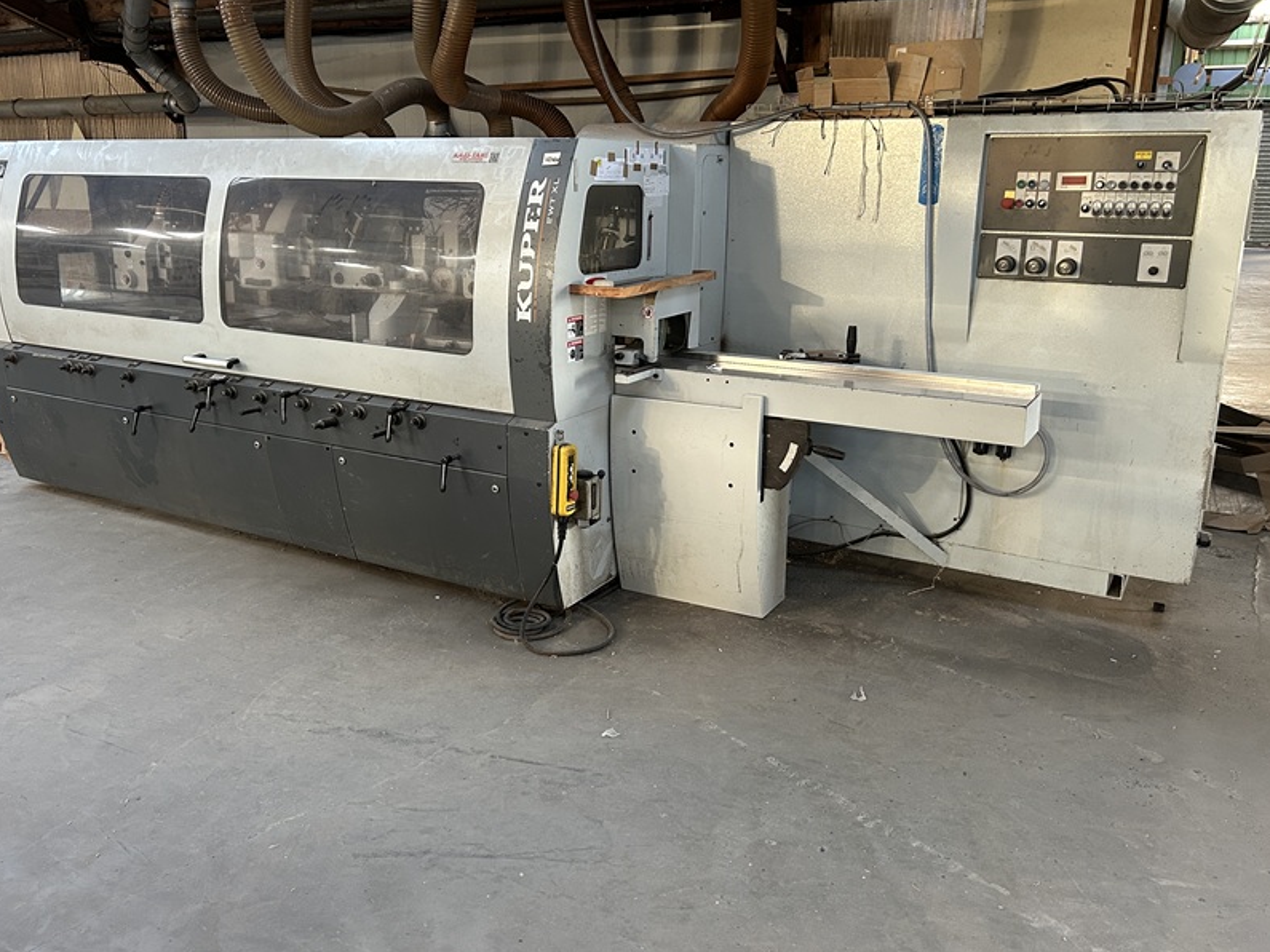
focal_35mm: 29
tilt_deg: -14.0
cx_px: 597
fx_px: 1064
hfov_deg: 61.6
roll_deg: +0.0
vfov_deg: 48.2
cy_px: 442
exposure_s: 1/60
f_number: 1.5
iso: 200
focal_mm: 5.7
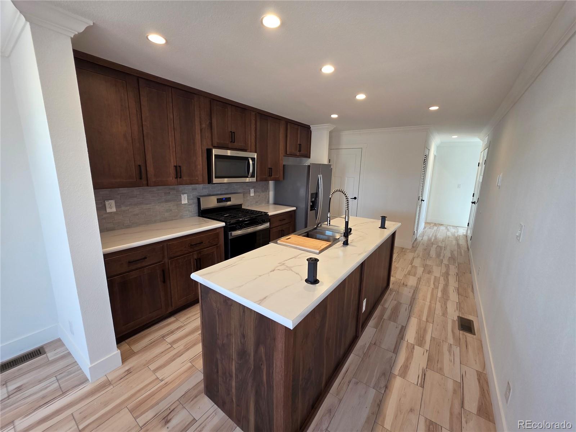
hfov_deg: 106.2
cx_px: 288
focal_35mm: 13
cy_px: 216
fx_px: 216
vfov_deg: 89.9
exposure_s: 1/120
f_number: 1.9
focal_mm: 2.2
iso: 160
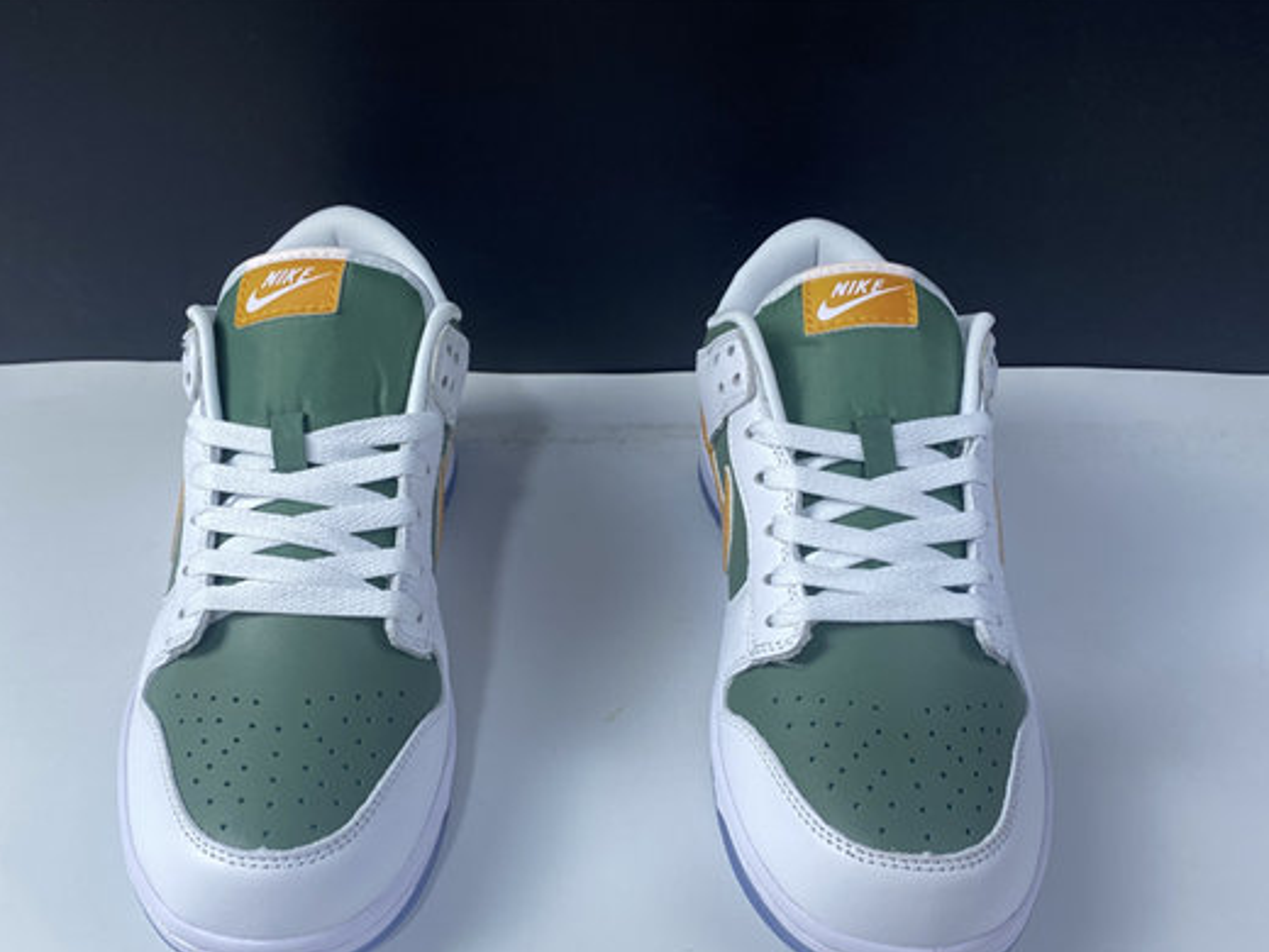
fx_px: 1283
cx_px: 552
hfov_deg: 52.5
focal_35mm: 35
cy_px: 626
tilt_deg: -42.6
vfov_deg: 40.3
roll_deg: +0.3
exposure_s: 1/100
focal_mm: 4.25
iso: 50
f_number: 1.8
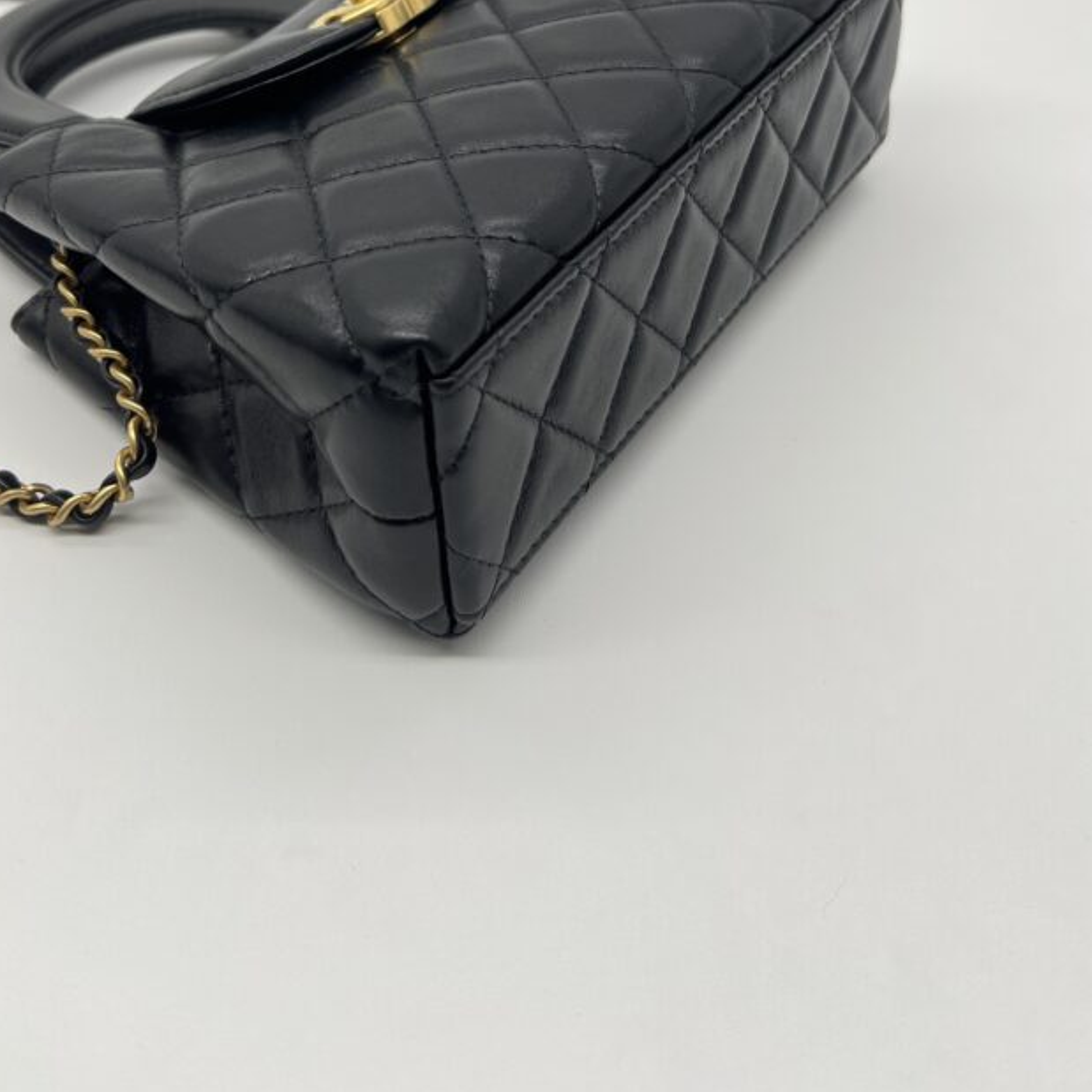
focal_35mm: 38
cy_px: 196
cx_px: 430
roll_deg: +0.4
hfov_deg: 43.6
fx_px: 1356
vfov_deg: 41.7
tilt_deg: -35.1
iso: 40
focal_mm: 5.7
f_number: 1.5
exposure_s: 1/188
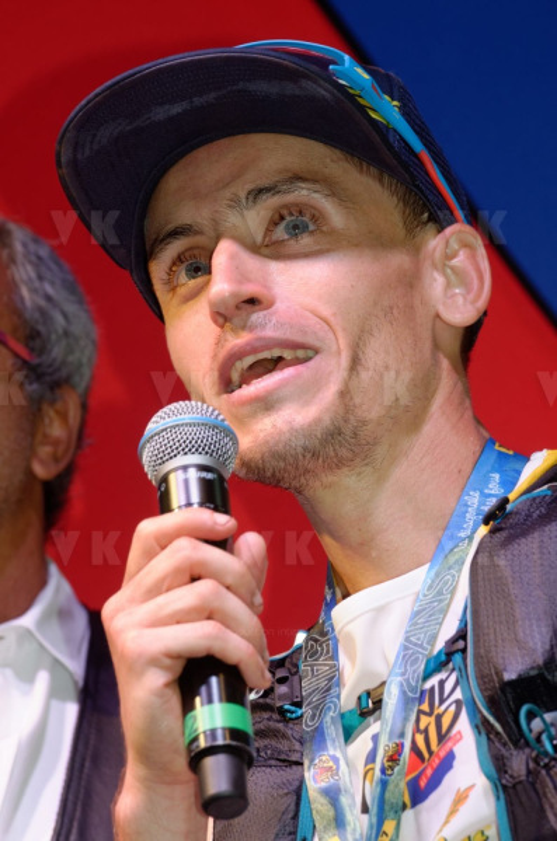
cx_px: 278
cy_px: 420
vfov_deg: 6.9
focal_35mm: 300
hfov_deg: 4.6
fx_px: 6998
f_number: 6.3
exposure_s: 1/80
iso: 640
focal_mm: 200
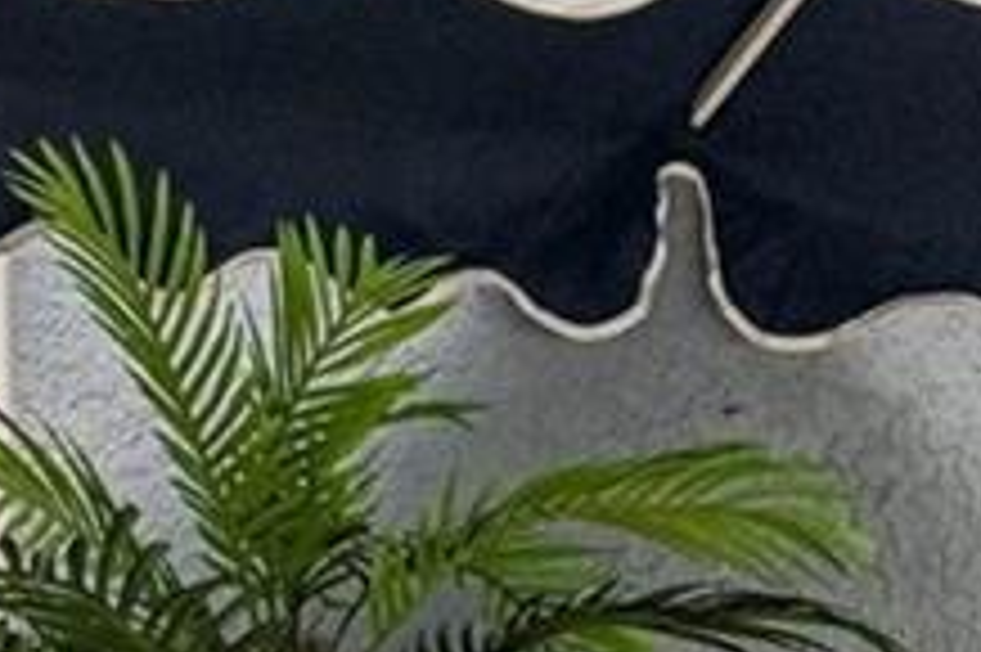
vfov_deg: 6.1
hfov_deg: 9.4
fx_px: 5990
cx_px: 292
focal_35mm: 220
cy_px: 1192
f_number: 8
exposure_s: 1/320
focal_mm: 30
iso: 400
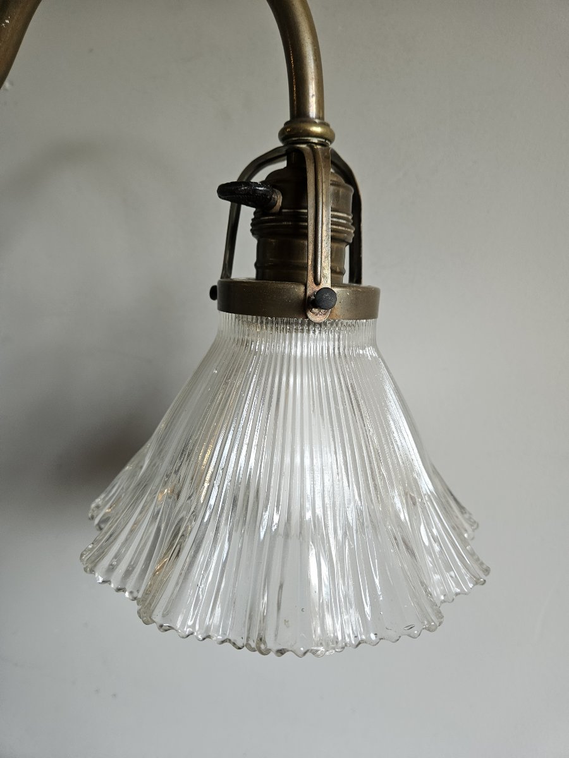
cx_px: 284
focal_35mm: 23
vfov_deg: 73.9
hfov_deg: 58.9
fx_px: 504
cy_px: 379
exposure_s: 1/190
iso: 125
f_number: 1.8
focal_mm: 5.4
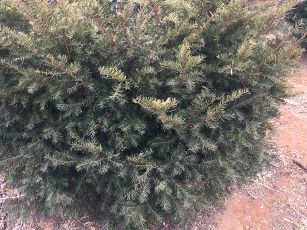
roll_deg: +2.5
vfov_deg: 34.0
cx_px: 131
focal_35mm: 42
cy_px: 76
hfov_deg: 44.7
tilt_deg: -24.9
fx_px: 372
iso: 25
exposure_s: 1/50
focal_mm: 4.15
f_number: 2.2
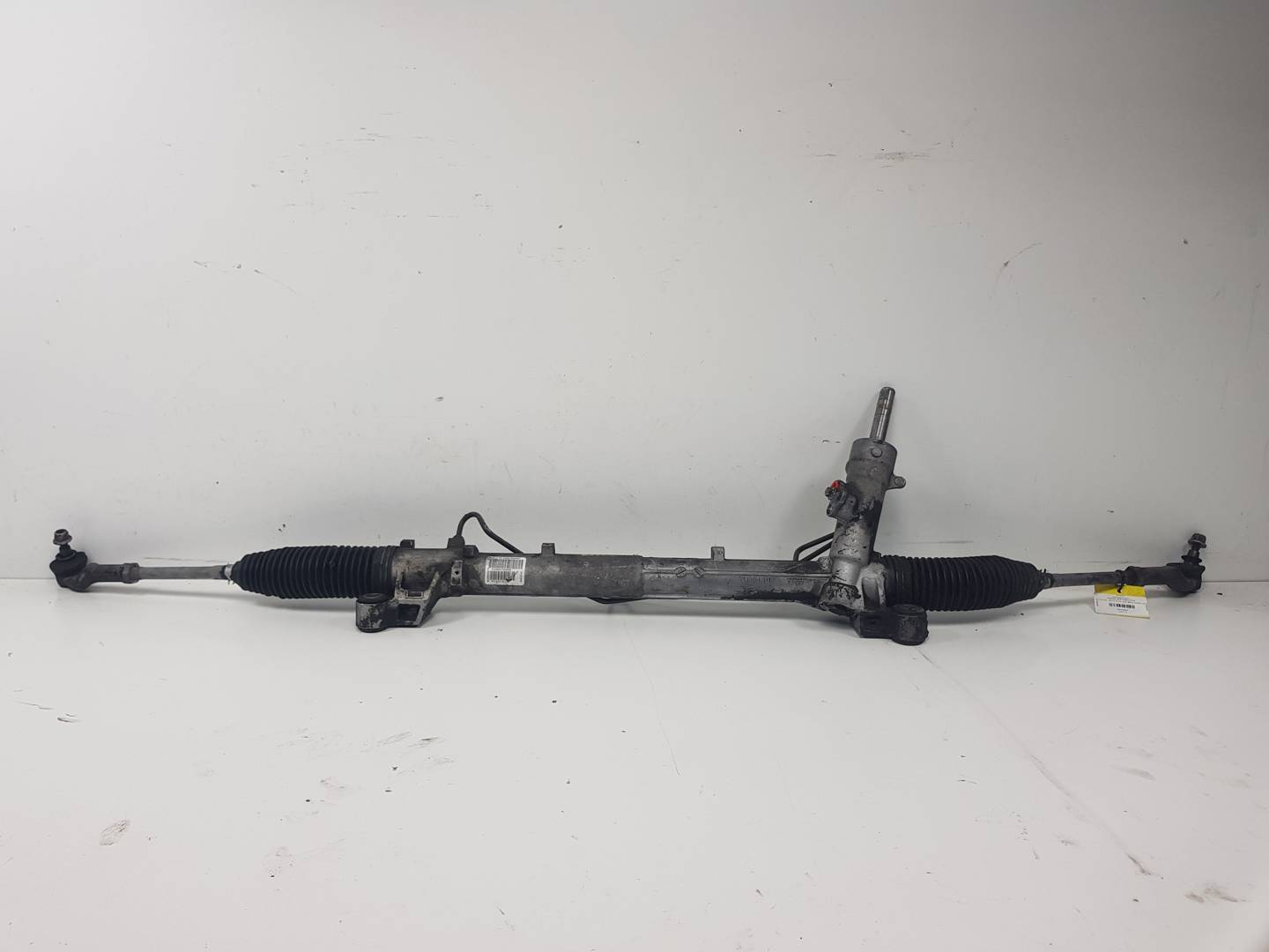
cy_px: 476
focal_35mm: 26
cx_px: 634
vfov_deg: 53.1
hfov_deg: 67.3
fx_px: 953
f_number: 1.7
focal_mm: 4.2
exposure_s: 1/422
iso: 40
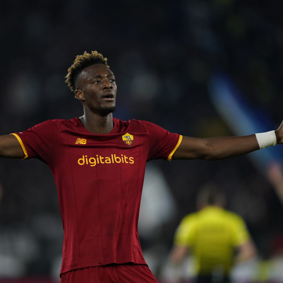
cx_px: 104
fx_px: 4736
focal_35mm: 512
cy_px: 142
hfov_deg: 3.4
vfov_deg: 3.4
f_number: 2.8
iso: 1600
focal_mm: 400
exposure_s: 1/1600
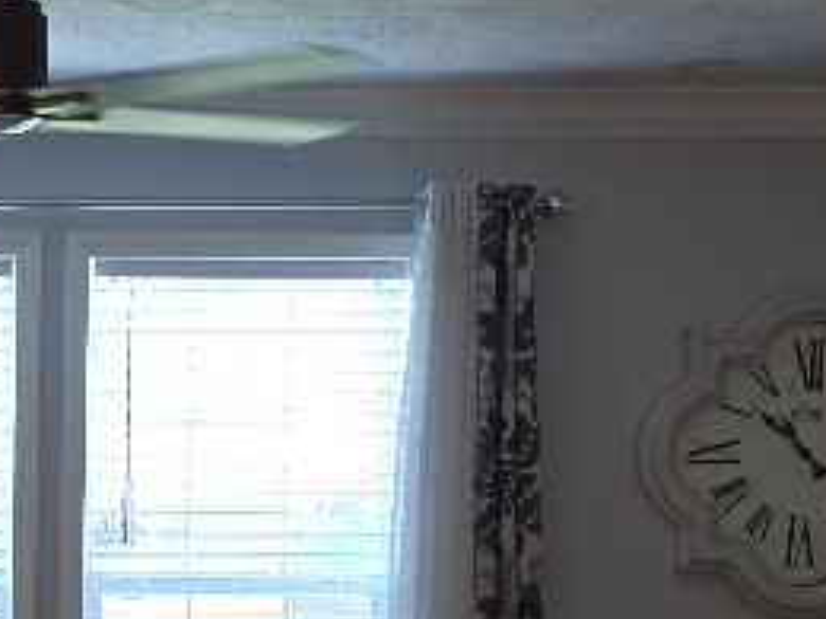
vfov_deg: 13.8
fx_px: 2529
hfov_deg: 17.8
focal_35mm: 106
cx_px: -124
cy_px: 581
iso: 25
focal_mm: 6.3
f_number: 1.7
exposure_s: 1/60
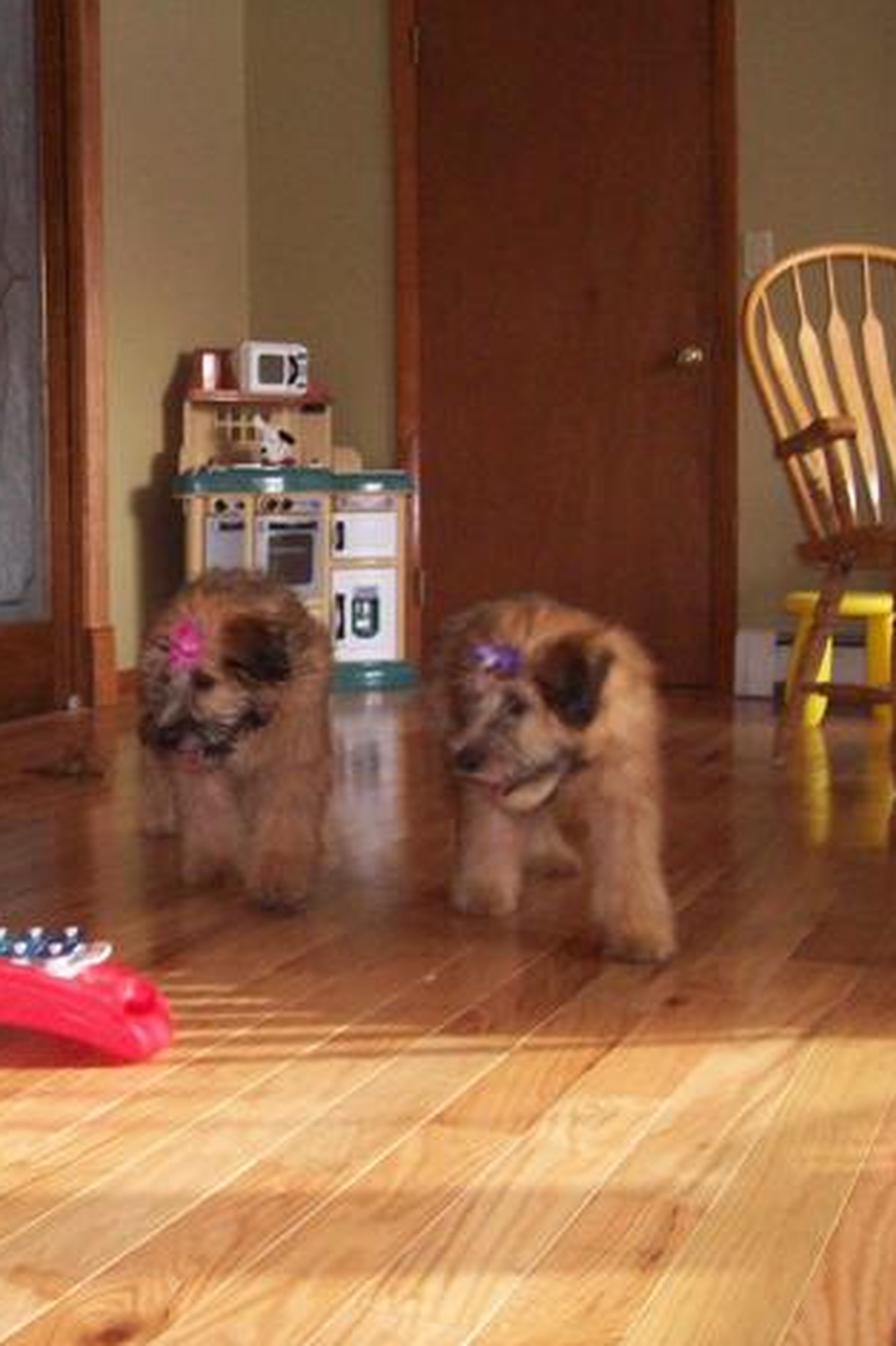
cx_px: 31
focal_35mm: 51
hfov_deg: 25.4
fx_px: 1905
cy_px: 682
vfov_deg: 38.9
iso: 200
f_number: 2.7
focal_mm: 6
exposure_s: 1/64
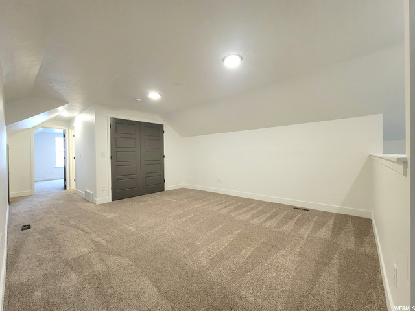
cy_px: 156
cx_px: 208
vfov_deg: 89.9
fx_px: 156
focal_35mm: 13
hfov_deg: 106.2
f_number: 2.2
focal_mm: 2.2
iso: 320
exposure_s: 1/60.2
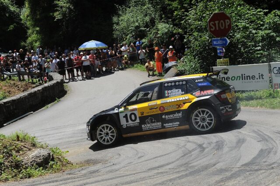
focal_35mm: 55
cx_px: 140
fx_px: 427
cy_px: 93
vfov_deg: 24.6
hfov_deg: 36.3
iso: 640
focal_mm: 55
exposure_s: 1/1600
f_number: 7.1
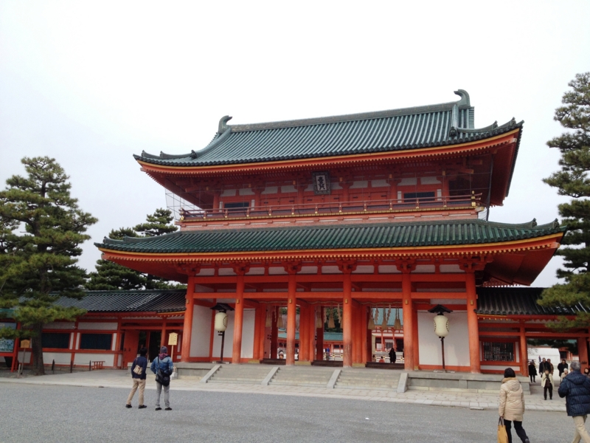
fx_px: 597
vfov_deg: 40.7
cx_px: 295
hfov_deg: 52.6
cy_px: 222
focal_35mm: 35
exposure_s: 1/756
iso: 50
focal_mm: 4.28
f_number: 2.4
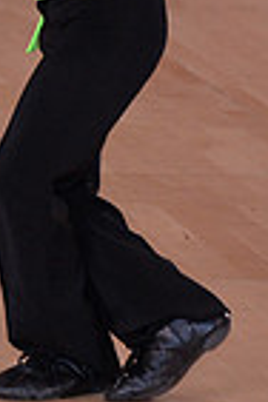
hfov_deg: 2.5
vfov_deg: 3.7
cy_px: -177
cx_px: -227
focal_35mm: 555
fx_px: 6197
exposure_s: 1/250
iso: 2000
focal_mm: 135
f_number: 6.3
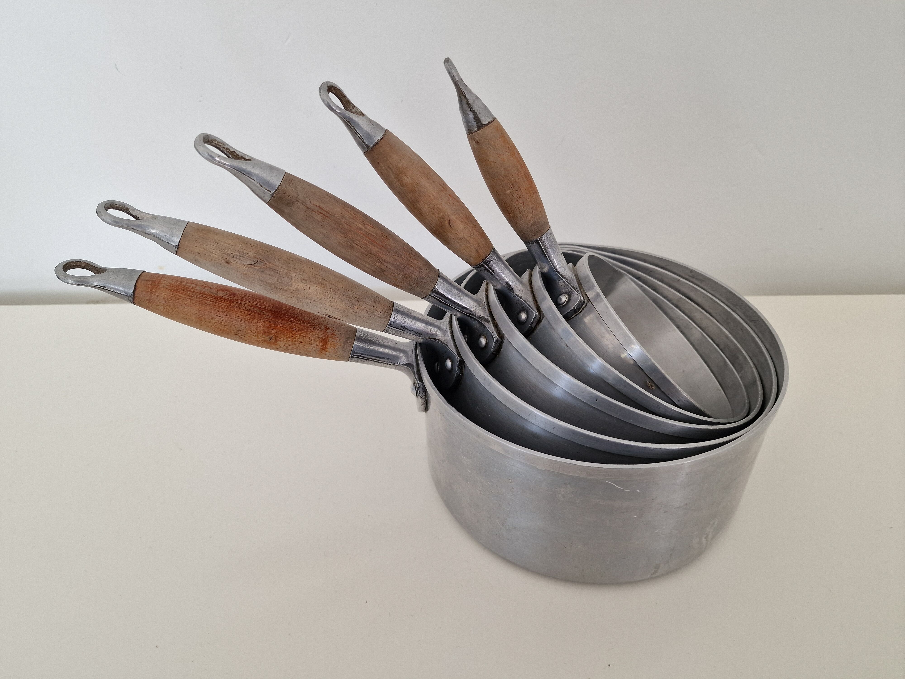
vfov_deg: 58.9
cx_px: 452
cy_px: 340
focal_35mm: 23
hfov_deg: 73.9
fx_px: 601
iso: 50
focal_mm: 6.4
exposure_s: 1/180
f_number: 1.8
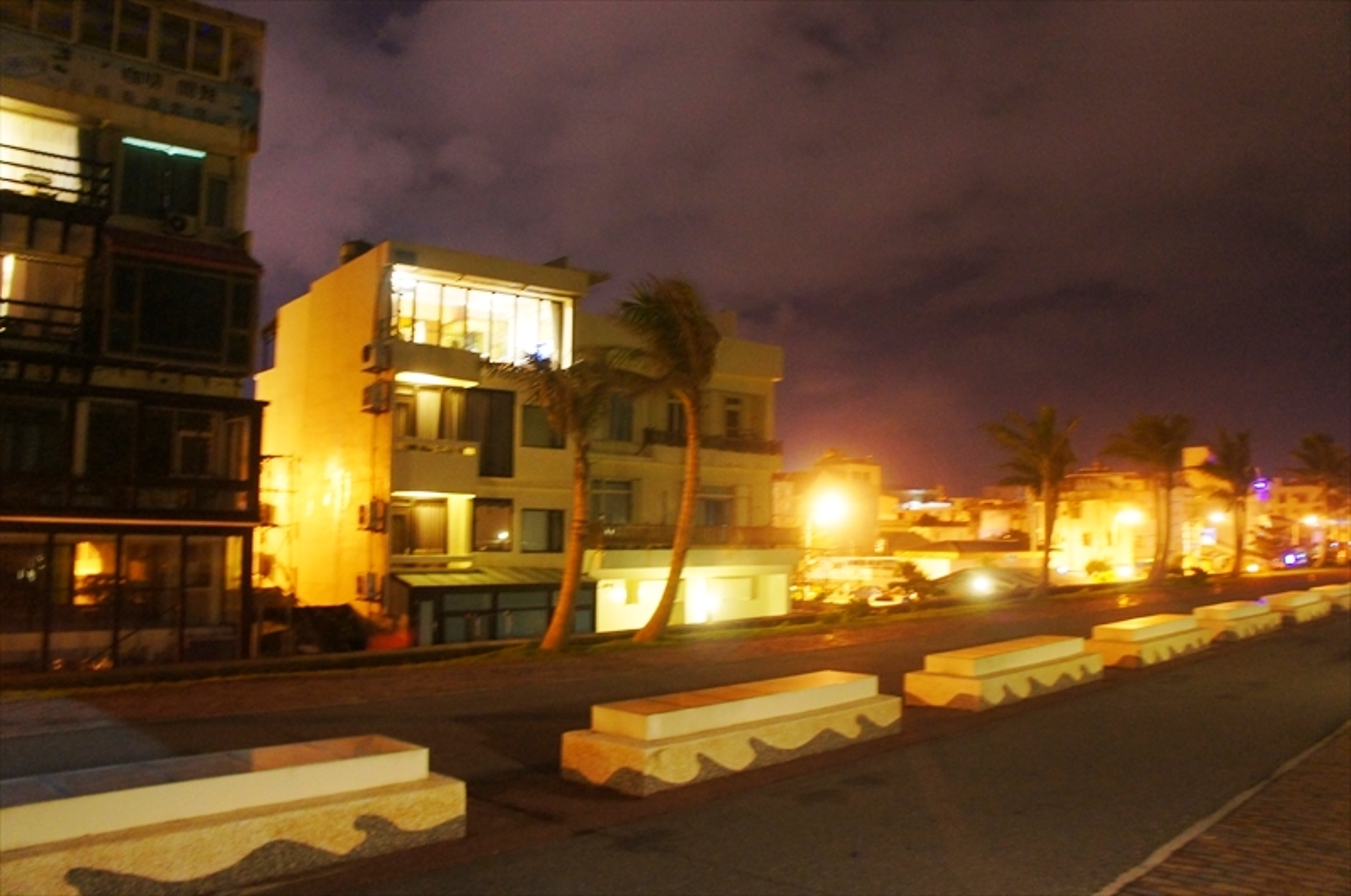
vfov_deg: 47.8
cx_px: 676
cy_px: 448
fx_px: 1012
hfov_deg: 67.5
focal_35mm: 27
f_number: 3.5
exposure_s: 1/2.5
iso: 1600
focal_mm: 18
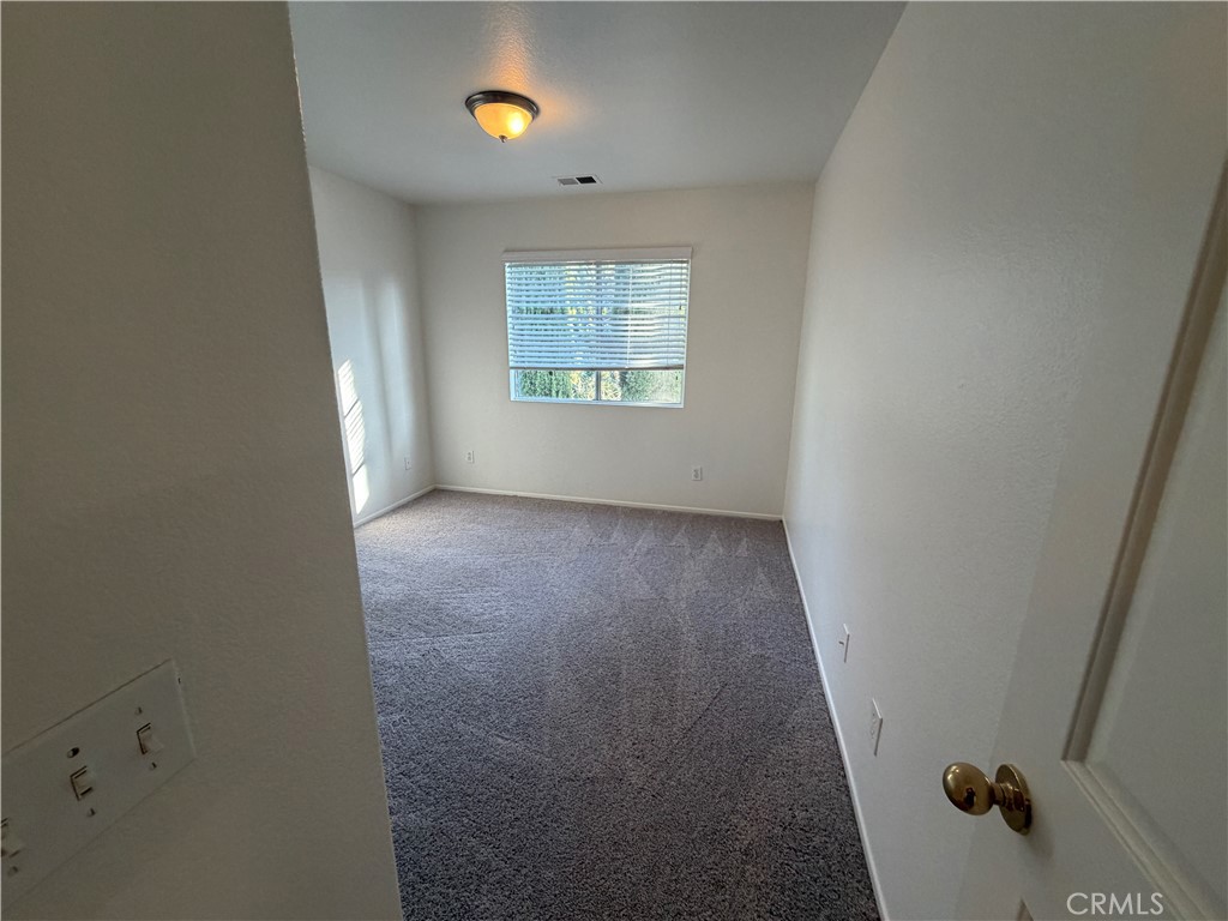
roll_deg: -0.4
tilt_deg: -14.8
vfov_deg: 85.7
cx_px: 614
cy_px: 460
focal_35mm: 14
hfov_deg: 102.1
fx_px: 497
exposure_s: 1/120
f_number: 2.2
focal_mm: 2.22
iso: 250
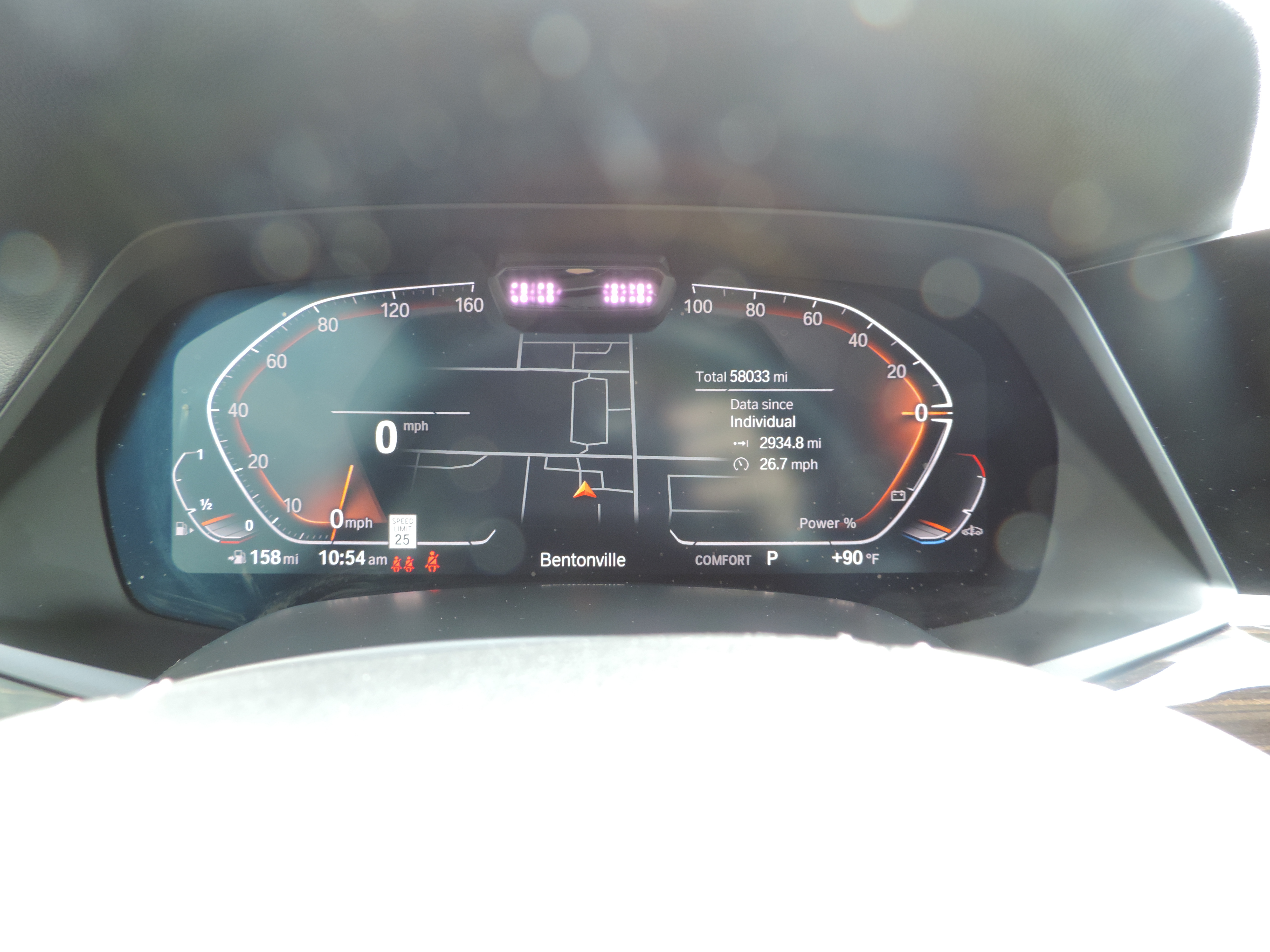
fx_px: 881
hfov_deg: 71.6
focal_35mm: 24
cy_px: 476
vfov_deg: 56.8
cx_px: 635
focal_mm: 4.3
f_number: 3
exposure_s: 1/30
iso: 250
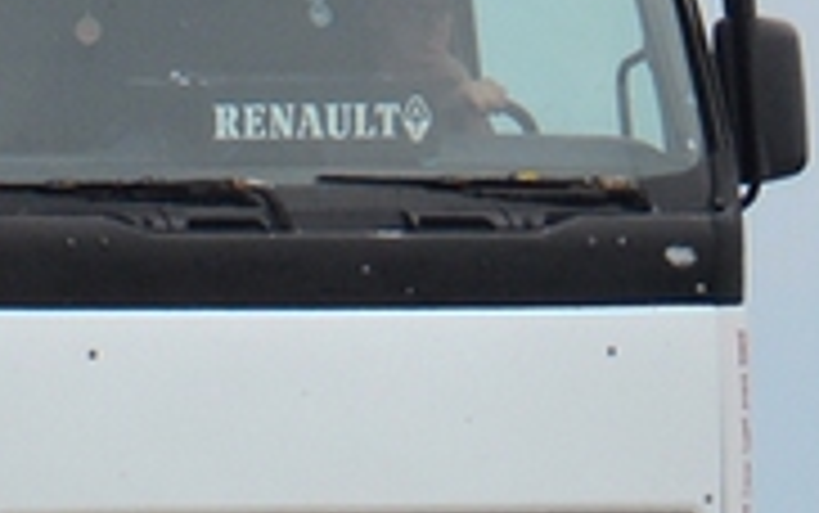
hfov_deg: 2.3
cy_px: -140
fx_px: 20212
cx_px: -1112
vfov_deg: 1.5
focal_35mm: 905
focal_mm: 90
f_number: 6.3
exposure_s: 1/1600
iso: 400
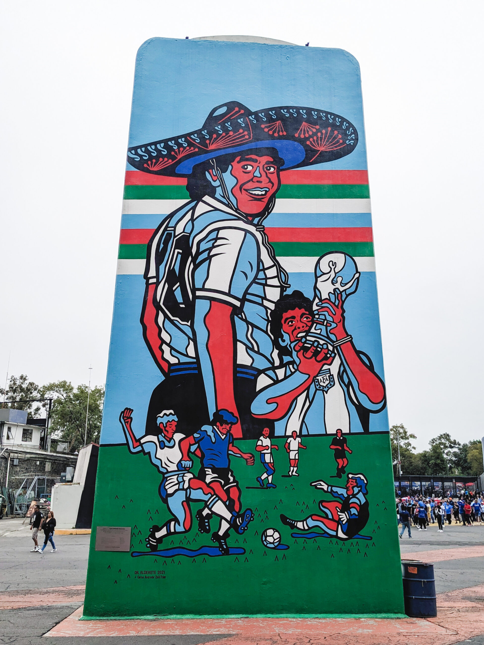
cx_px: 242
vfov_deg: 65.3
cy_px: 322
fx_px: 503
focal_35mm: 27
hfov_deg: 51.4
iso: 60
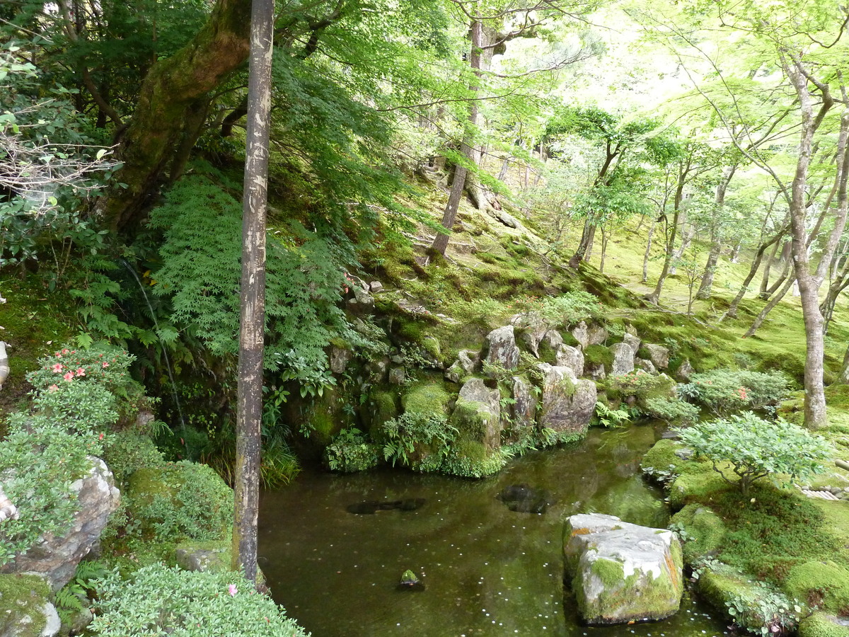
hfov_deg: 69.4
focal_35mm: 25
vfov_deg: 54.9
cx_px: 424
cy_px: 318
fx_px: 613
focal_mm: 4.1
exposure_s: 1/30
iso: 250
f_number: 3.3
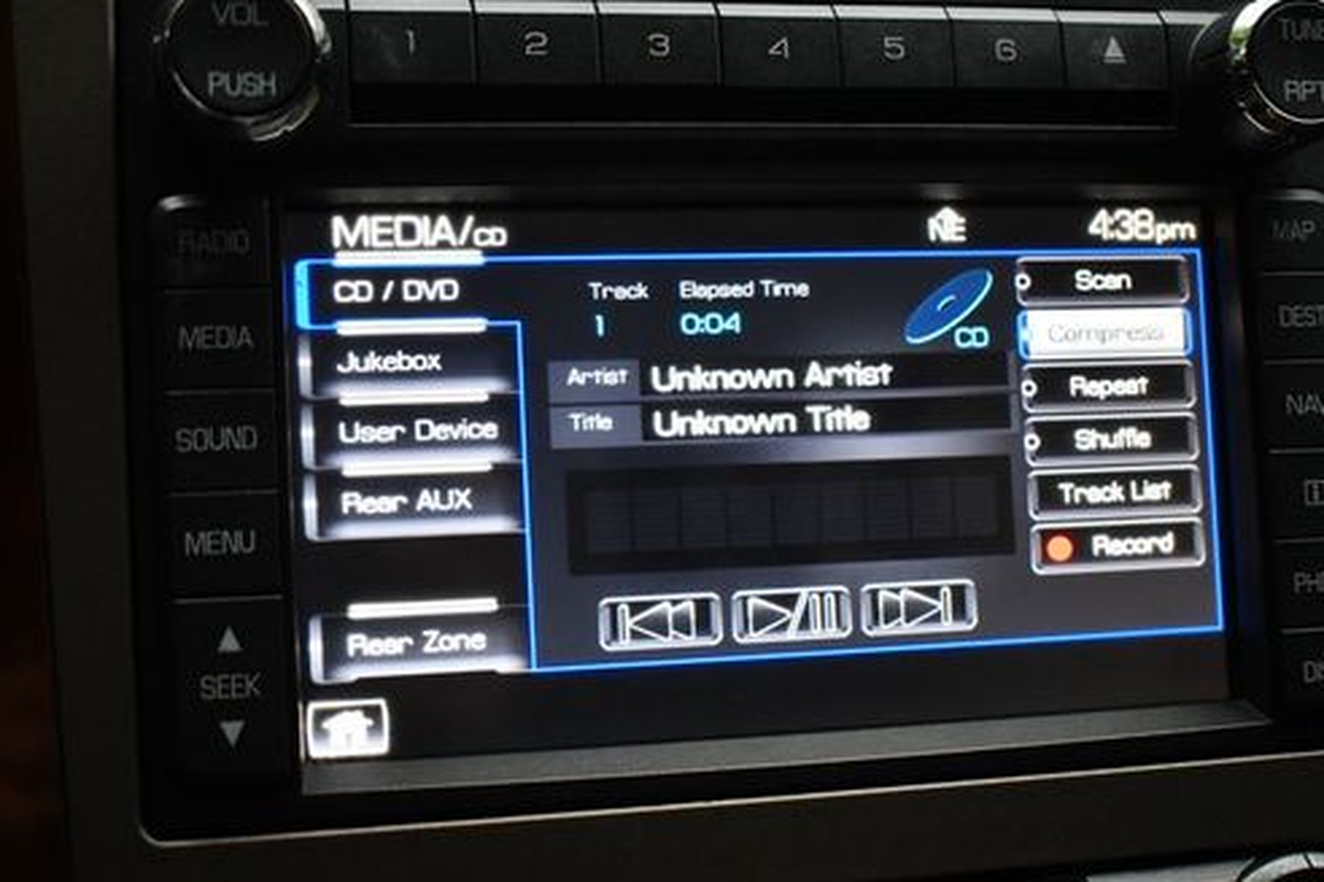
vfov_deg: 24.2
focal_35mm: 56
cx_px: 769
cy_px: 467
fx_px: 2059
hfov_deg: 35.6
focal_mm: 29
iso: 1800
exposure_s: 1/125
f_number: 4.2
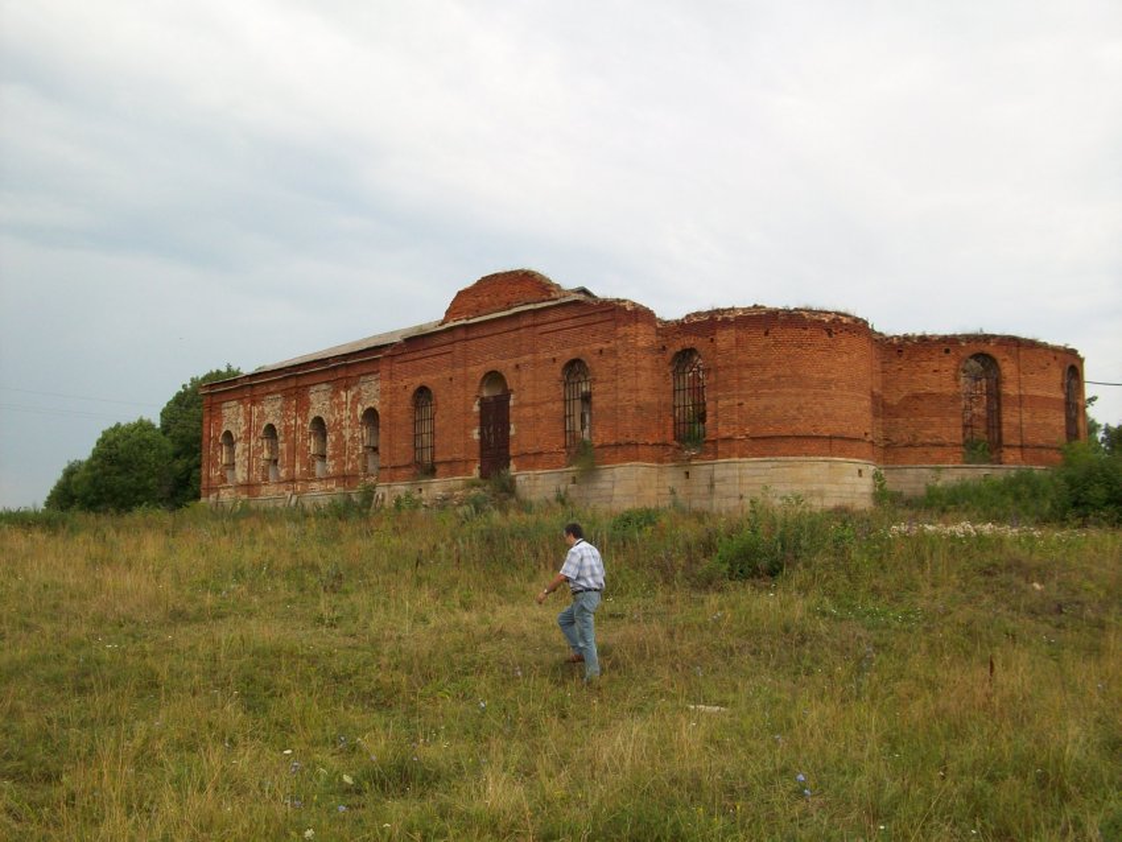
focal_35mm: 34
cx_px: 561
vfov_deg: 41.8
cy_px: 421
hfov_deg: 53.9
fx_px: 1102
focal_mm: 5.7
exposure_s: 1/250
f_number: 5.5
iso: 80
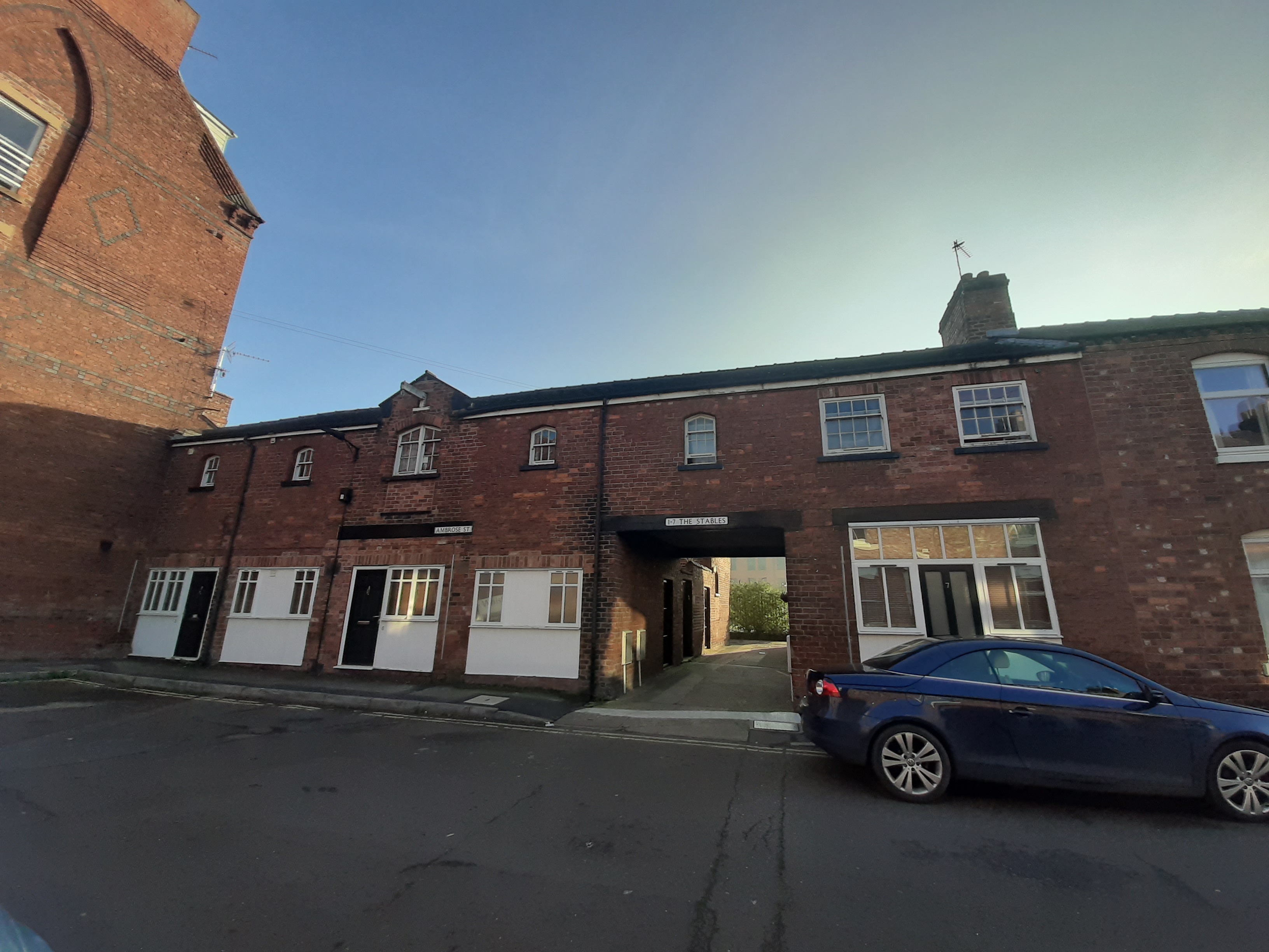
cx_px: 634
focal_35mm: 13
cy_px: 476
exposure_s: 1/803
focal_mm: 1.42
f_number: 2.2
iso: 40
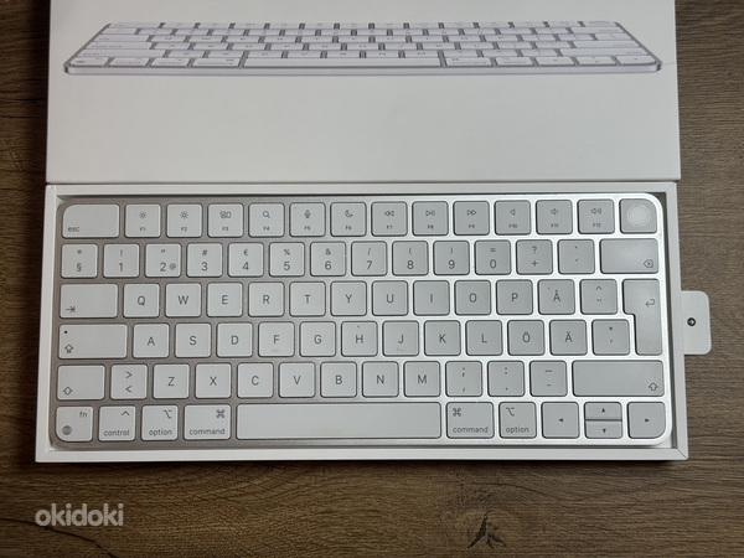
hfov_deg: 39.7
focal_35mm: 48
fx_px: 1032
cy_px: 279
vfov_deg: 30.3
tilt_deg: -83.1
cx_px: 372
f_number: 1.78
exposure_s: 1/100
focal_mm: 6.76
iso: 64
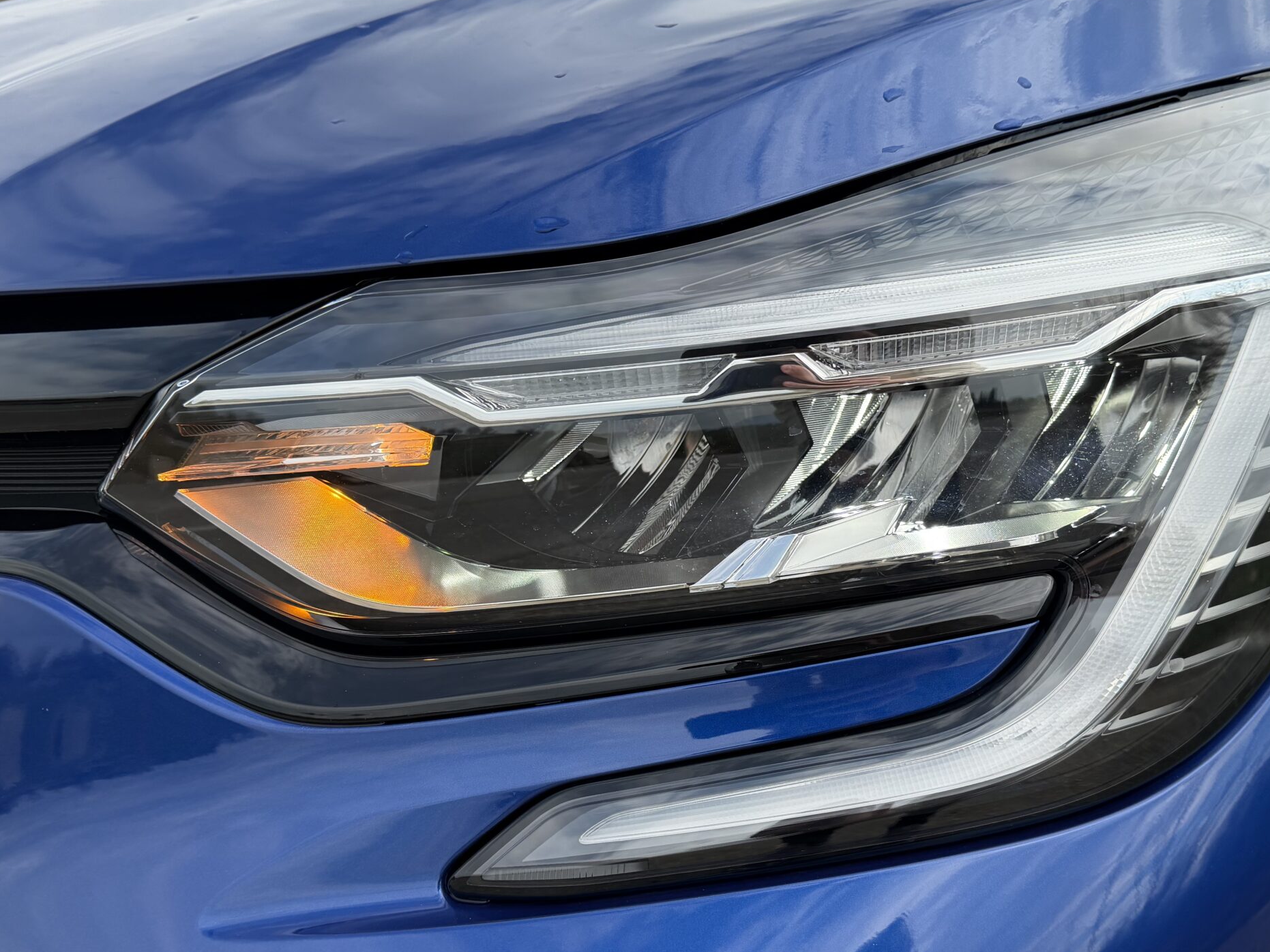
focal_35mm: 33
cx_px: 709
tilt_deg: -19.5
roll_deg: -1.0
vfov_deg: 42.9
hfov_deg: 55.2
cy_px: 536
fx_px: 1211
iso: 100
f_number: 1.78
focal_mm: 6.76
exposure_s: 1/3279
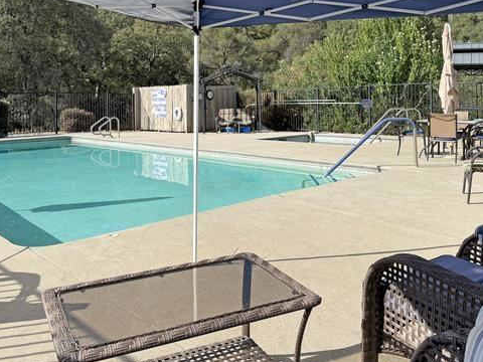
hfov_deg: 56.7
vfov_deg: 44.0
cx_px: 222
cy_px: 150
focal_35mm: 32
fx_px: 446
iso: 80
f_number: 1.78
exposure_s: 1/4975
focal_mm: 6.76
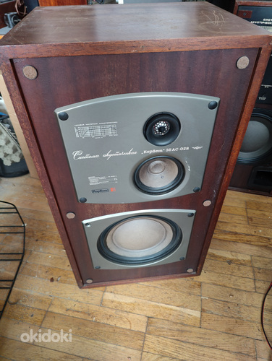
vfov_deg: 73.9
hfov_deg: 59.0
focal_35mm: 23
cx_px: 136
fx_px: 241
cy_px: 180
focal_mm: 6.06
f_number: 1.8
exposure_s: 1/20
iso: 800
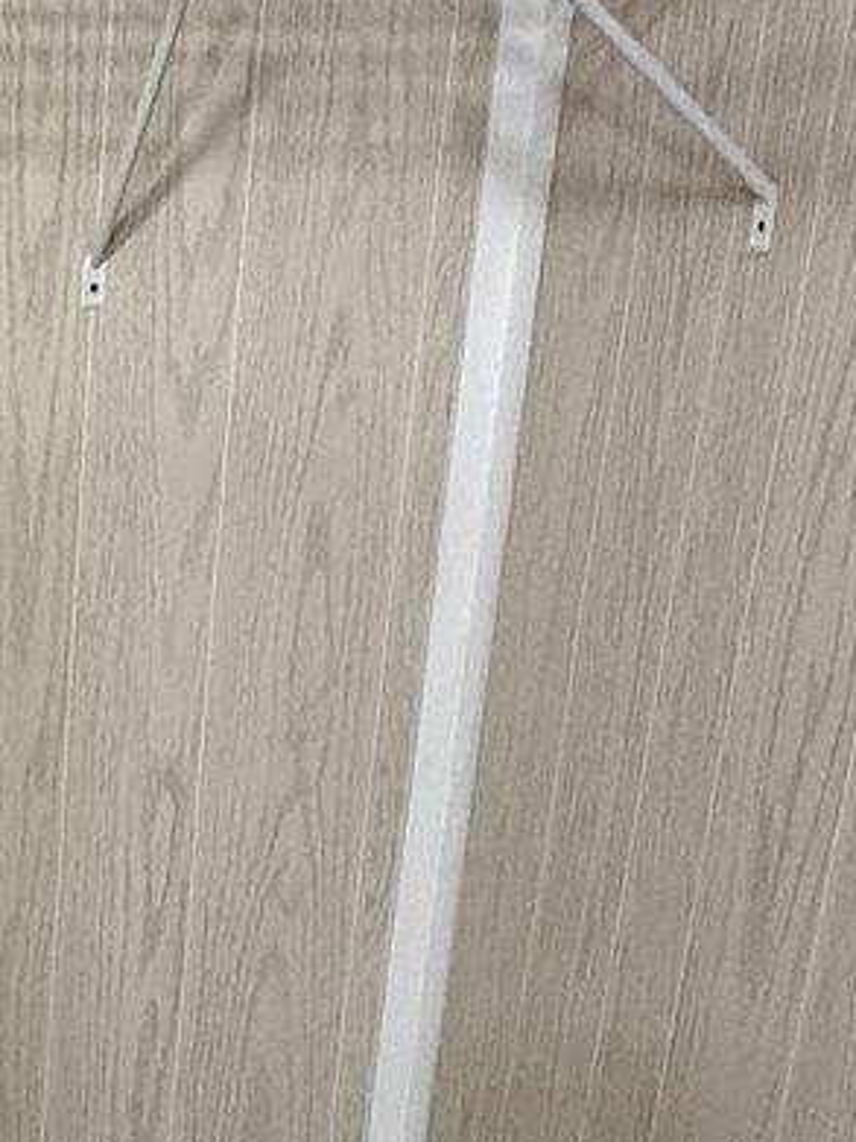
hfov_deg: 22.1
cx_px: -421
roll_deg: -1.0
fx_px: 1814
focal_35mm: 55
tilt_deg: -14.9
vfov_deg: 34.7
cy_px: 739
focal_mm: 2.22
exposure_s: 1/60
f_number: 2.2
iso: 500
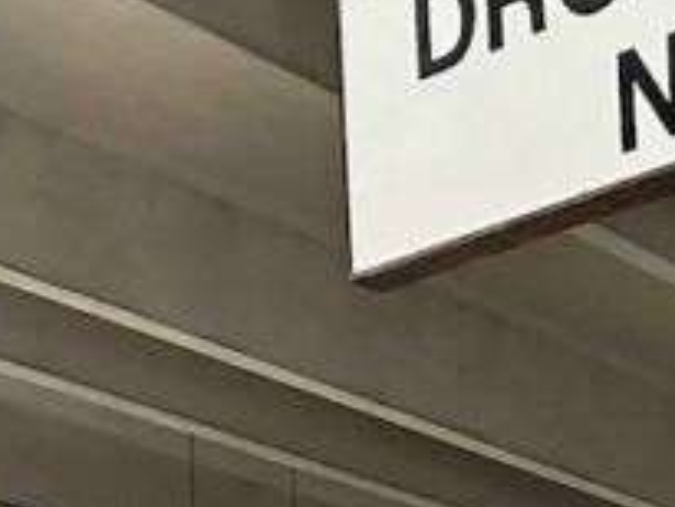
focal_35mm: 120
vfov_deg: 11.0
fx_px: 2341
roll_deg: +0.3
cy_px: 1096
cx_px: 695
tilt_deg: +3.1
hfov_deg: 16.0
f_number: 1.78
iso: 800
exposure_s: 1/60
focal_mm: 6.86
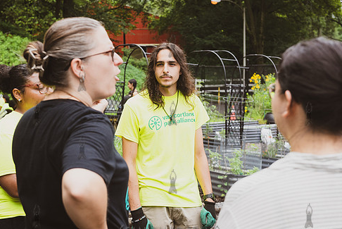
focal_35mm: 62
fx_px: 590
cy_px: 113
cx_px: 172
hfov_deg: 32.4
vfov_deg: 22.0
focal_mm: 52
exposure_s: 1/640
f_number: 4.5
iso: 640
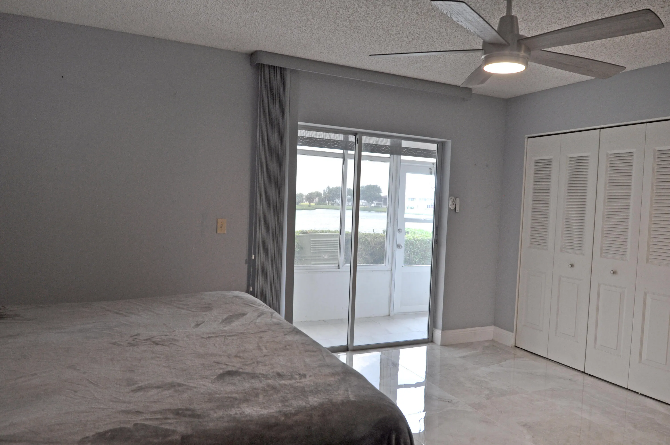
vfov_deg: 53.0
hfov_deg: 73.8
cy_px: 222
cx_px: 335
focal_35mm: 24
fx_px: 446
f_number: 5
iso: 400
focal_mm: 16
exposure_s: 1/100
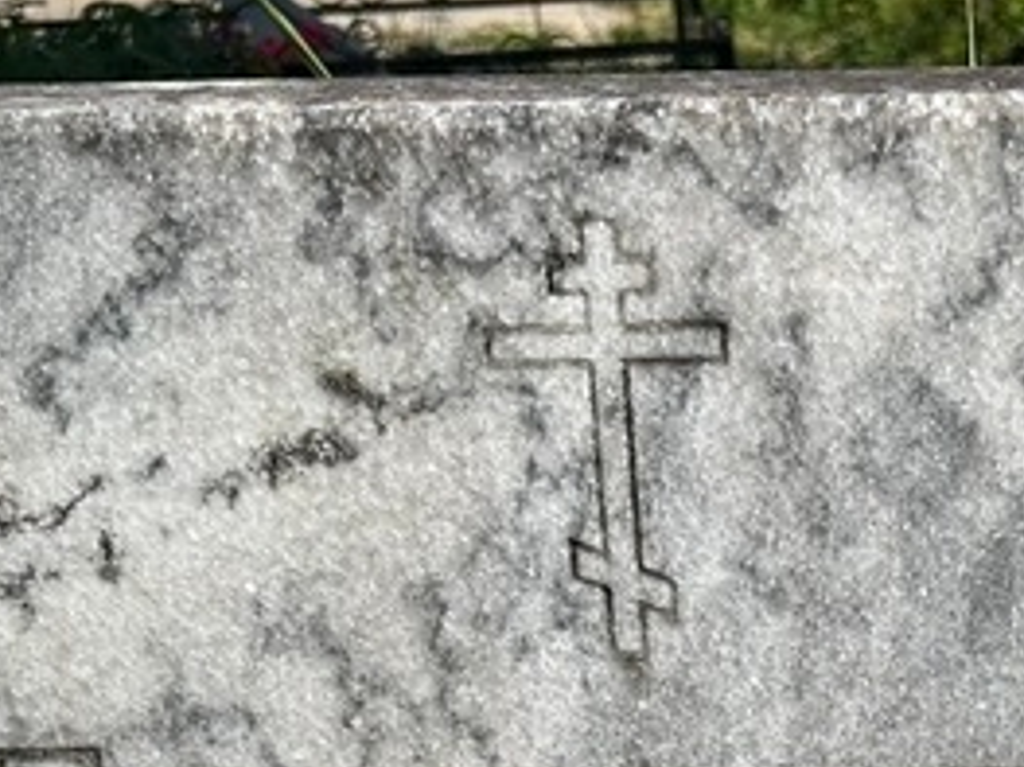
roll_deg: +0.6
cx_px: 880
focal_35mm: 79
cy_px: 911
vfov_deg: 17.8
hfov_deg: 24.2
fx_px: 2336
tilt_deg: -19.4
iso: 50
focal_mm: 5.7
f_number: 1.5
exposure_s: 1/4274
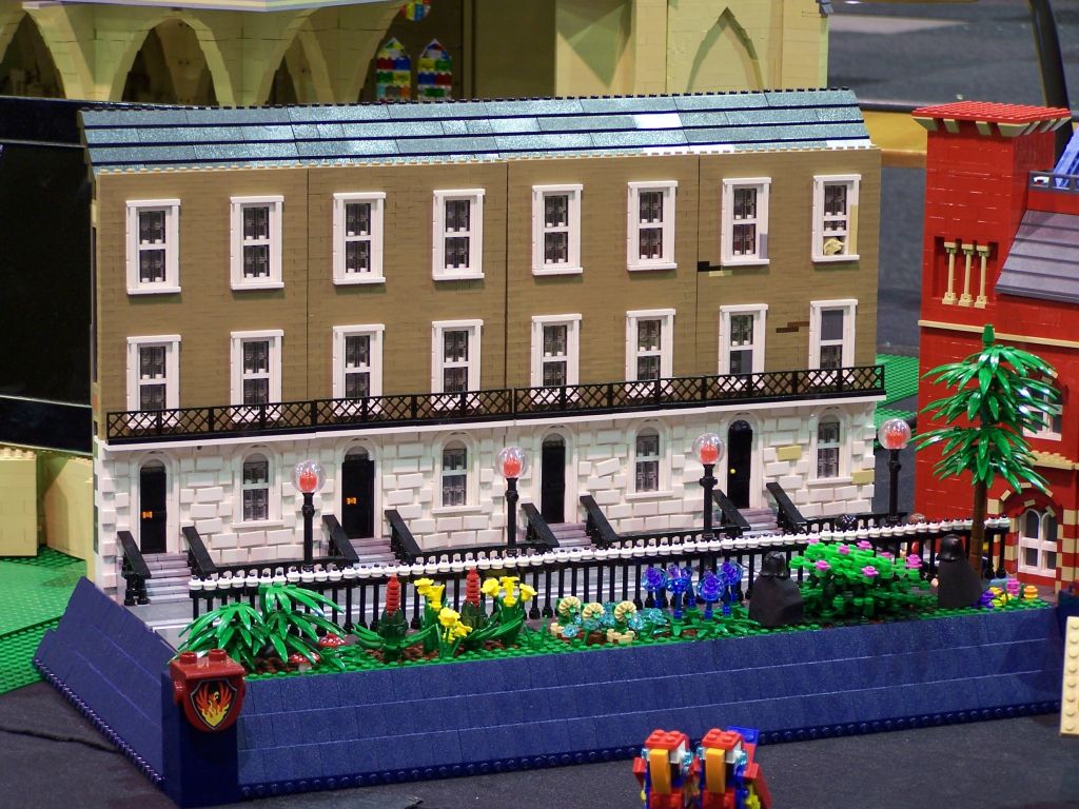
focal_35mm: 105
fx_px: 3273
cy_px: 404
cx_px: 540
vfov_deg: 14.1
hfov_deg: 18.7
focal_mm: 17.5
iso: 80
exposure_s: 1/2
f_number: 3.2
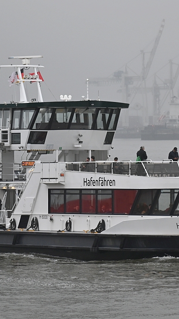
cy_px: 159
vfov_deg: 11.4
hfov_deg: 6.4
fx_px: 1597
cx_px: 121
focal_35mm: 189
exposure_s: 1/500
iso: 360
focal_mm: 120
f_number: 4
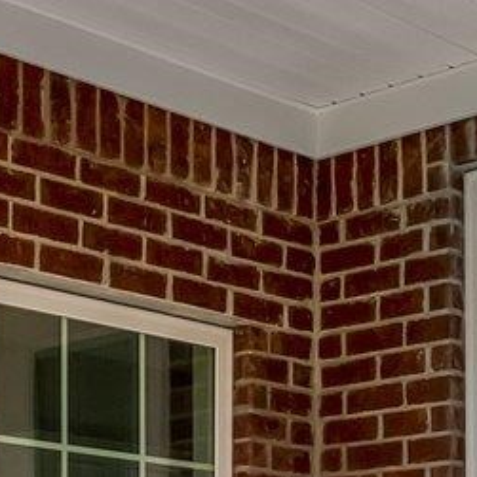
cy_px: 719
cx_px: 279
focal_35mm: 104
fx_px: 1621
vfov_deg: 15.4
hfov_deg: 16.7
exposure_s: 1/550
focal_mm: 10
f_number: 8
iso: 250
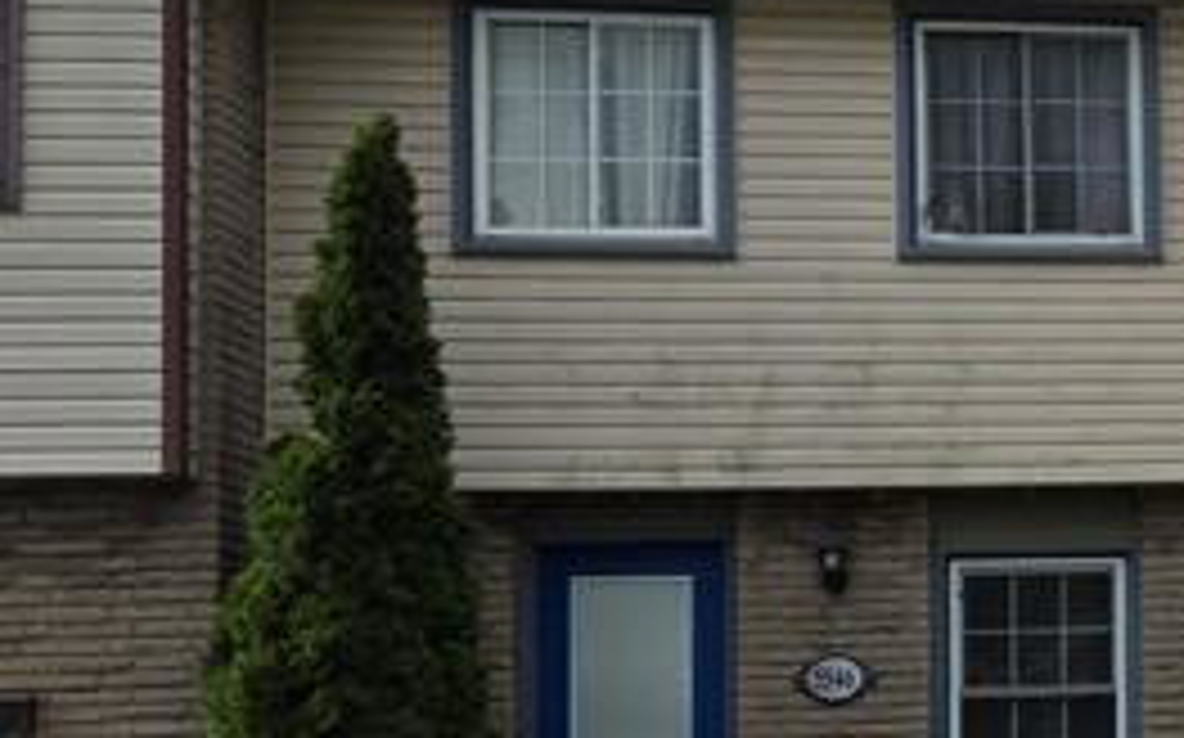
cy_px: 522
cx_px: 2008
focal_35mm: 95
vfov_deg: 13.7
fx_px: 3063
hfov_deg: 18.2
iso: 25
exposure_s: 1/1212
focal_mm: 5.4
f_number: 1.8
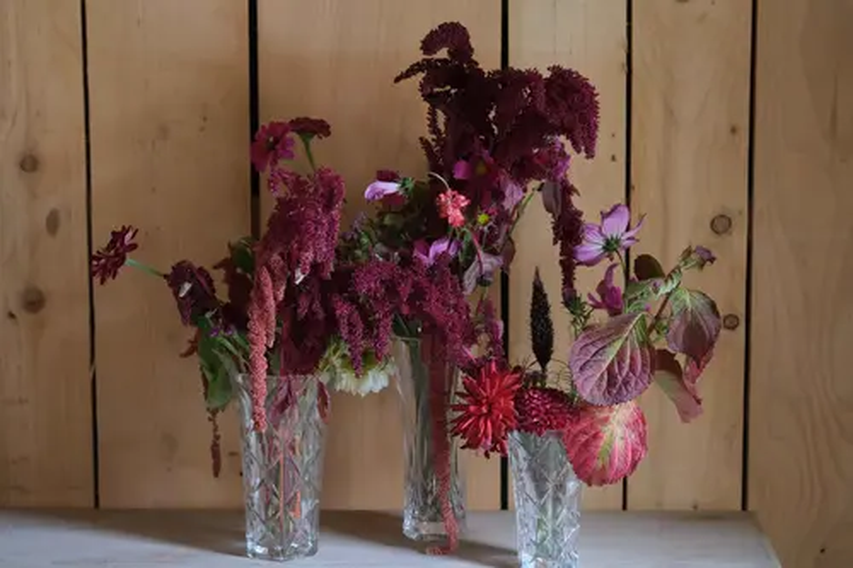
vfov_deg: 16.3
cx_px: 426
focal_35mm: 84
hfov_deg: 24.2
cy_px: 284
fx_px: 1990
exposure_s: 1/80
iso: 4000
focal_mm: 56
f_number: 2.8
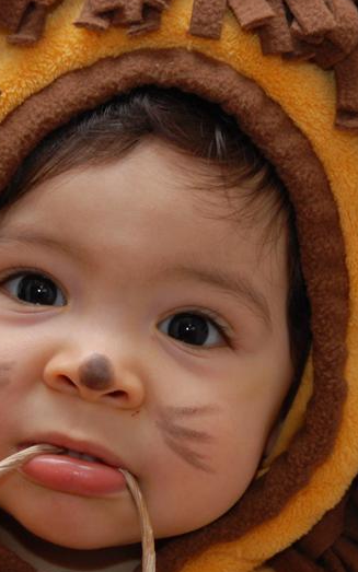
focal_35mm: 319
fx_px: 4980
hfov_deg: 4.1
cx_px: 85
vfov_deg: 6.6
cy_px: 332
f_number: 5.3
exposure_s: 1/60
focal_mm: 95
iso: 400
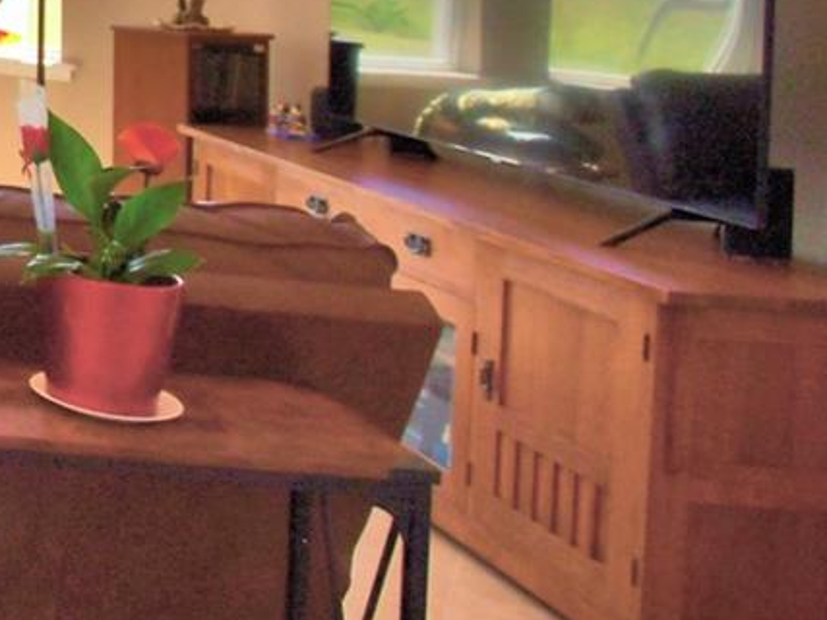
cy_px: -128
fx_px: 1290
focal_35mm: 54
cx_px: -660
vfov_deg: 24.4
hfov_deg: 22.0
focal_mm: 10
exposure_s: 1/250
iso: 200
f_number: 4.5
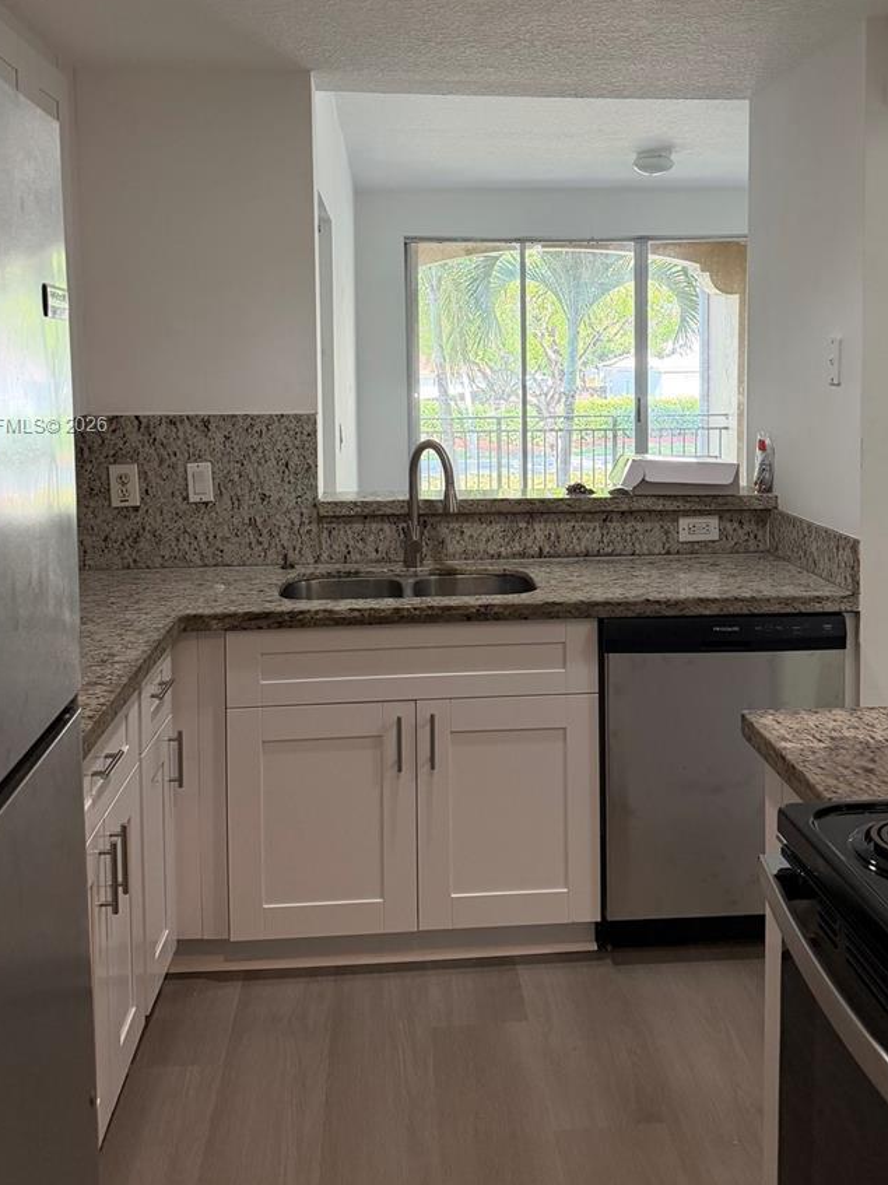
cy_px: 427
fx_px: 1163
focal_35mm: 34
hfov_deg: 41.8
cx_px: 478
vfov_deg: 53.2
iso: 320
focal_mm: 6.76
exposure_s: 1/120
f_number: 1.78
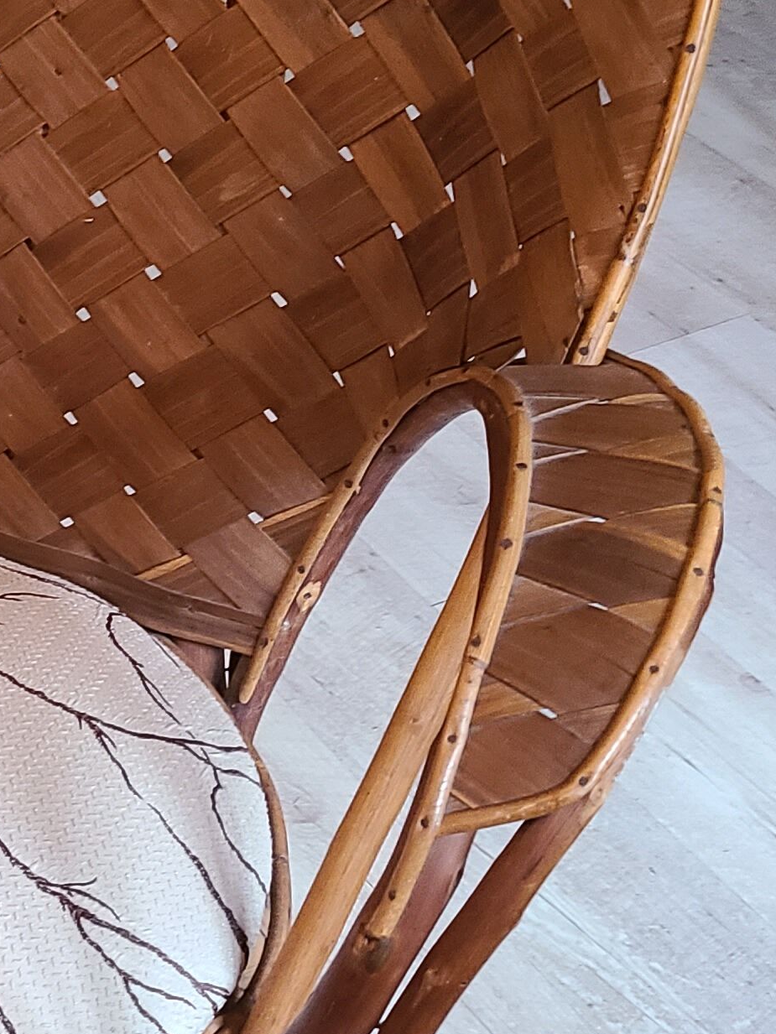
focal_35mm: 85
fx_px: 2540
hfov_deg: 16.1
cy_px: 483
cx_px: -352
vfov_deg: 23.0
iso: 500
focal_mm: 5.4
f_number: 1.8
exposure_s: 1/50
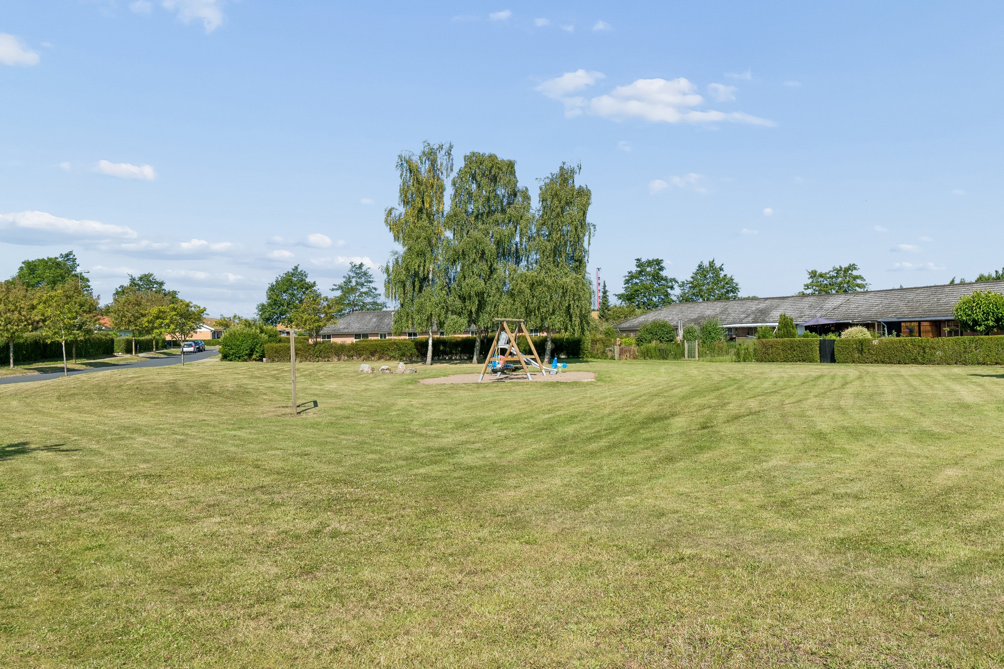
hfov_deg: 61.9
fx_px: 837
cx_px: 502
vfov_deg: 43.6
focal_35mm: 30
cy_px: 334
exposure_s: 1/1000
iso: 250
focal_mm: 20
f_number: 8
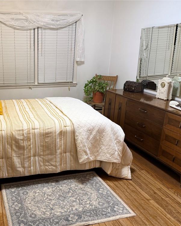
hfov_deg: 43.4
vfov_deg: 55.7
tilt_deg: -16.8
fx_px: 214
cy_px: 115
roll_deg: +0.4
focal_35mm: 32
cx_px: 33
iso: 250
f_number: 1.78
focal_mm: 6.76
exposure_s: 1/60
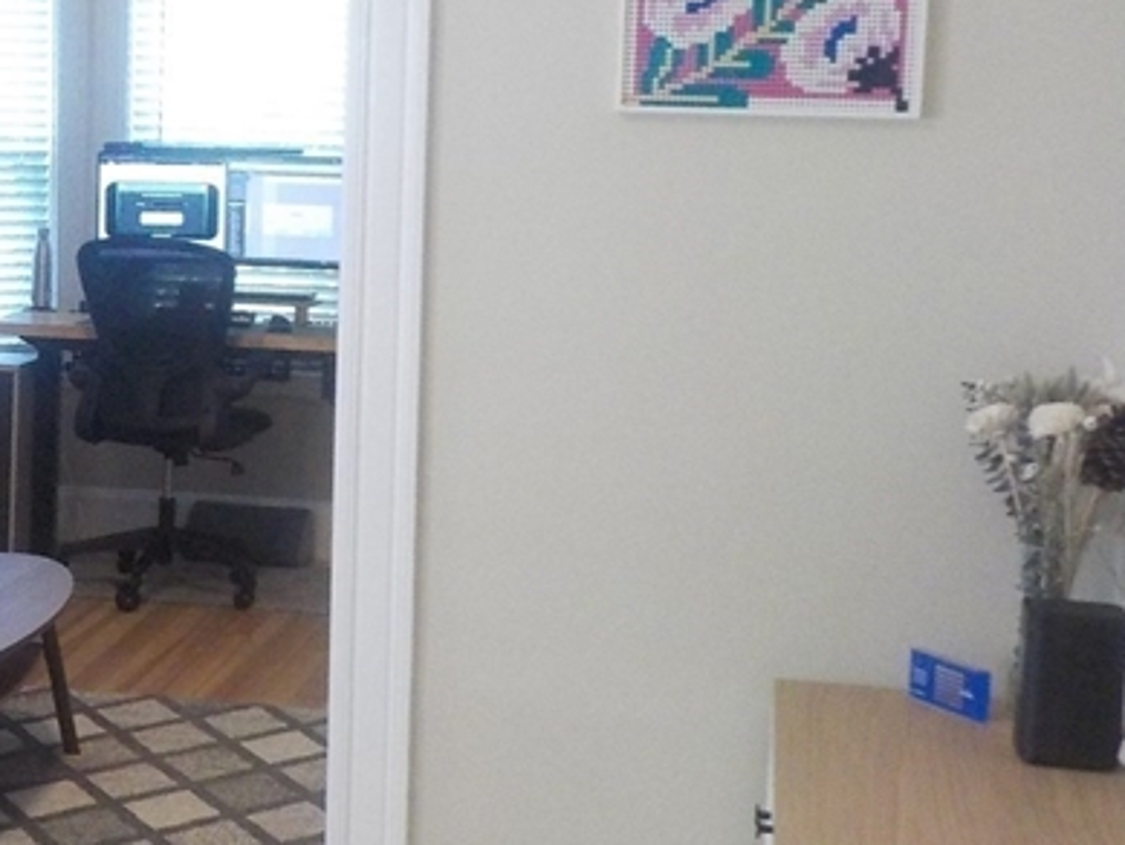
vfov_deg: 18.6
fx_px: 2568
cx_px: -12
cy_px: 315
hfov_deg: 23.6
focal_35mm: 79
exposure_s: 1/20
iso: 400
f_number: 3.3
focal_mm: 4.1
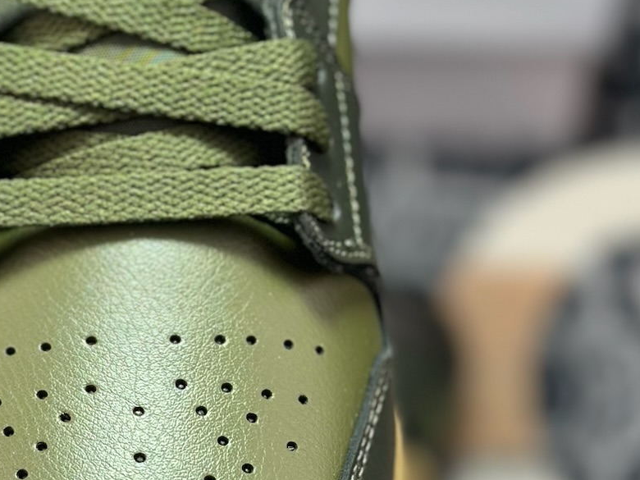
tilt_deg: -57.7
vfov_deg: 11.8
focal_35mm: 126
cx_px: 109
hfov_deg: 15.5
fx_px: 2330
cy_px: 161
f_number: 1.78
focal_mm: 6.86
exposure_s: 1/631
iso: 80
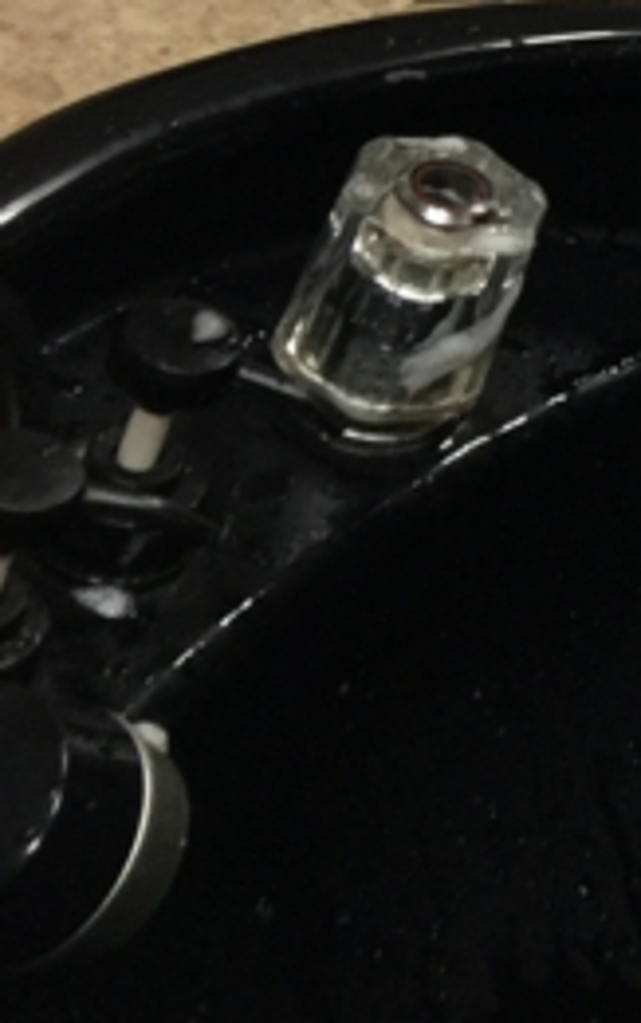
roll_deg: -20.8
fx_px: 3375
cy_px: -232
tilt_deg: -20.8
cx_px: 1738
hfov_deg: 9.2
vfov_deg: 16.5
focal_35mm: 121
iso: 40
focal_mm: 4.15
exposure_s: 1/30
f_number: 2.2
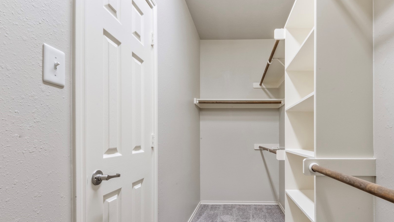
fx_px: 178
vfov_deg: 62.4
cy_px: 147
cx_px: 233
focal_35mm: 17
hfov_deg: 94.9
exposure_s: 2
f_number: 9
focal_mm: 12
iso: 250
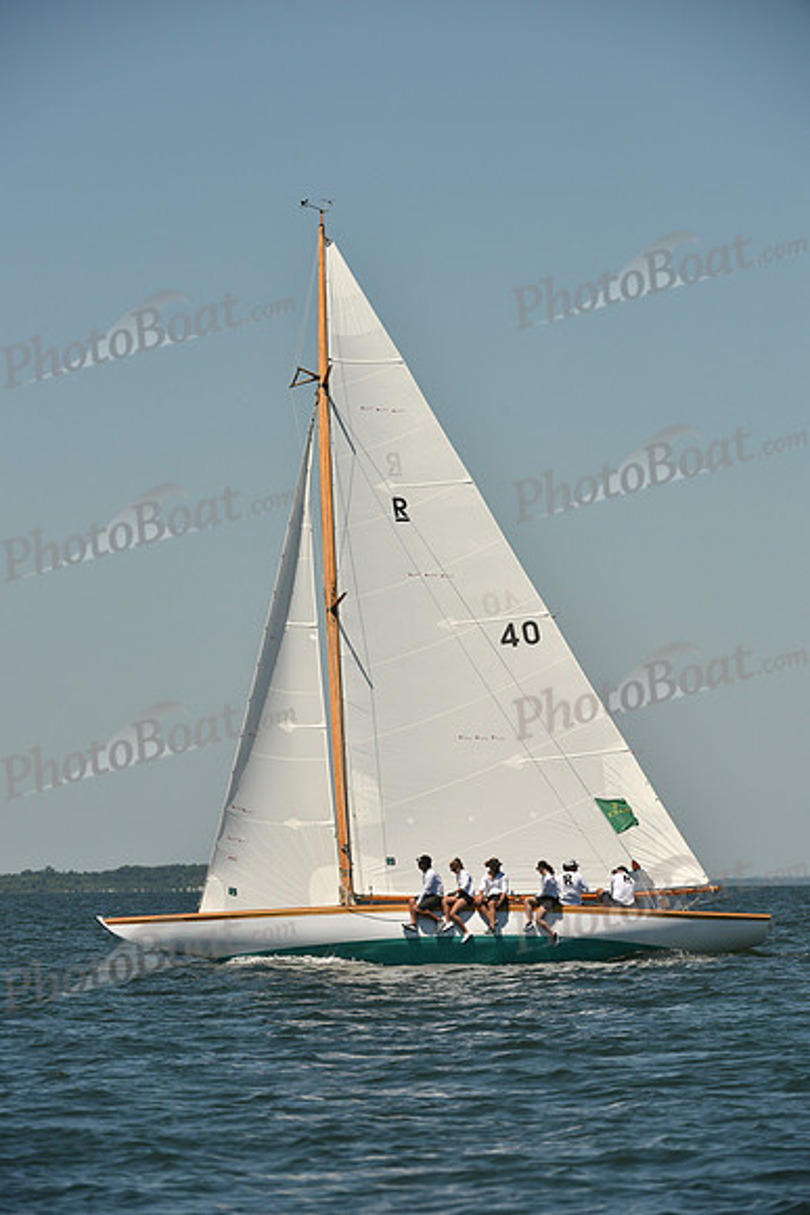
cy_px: 608
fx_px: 6745
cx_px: 405
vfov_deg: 10.3
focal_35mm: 200
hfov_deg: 6.9
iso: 250
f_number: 7.1
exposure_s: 1/1600
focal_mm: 200
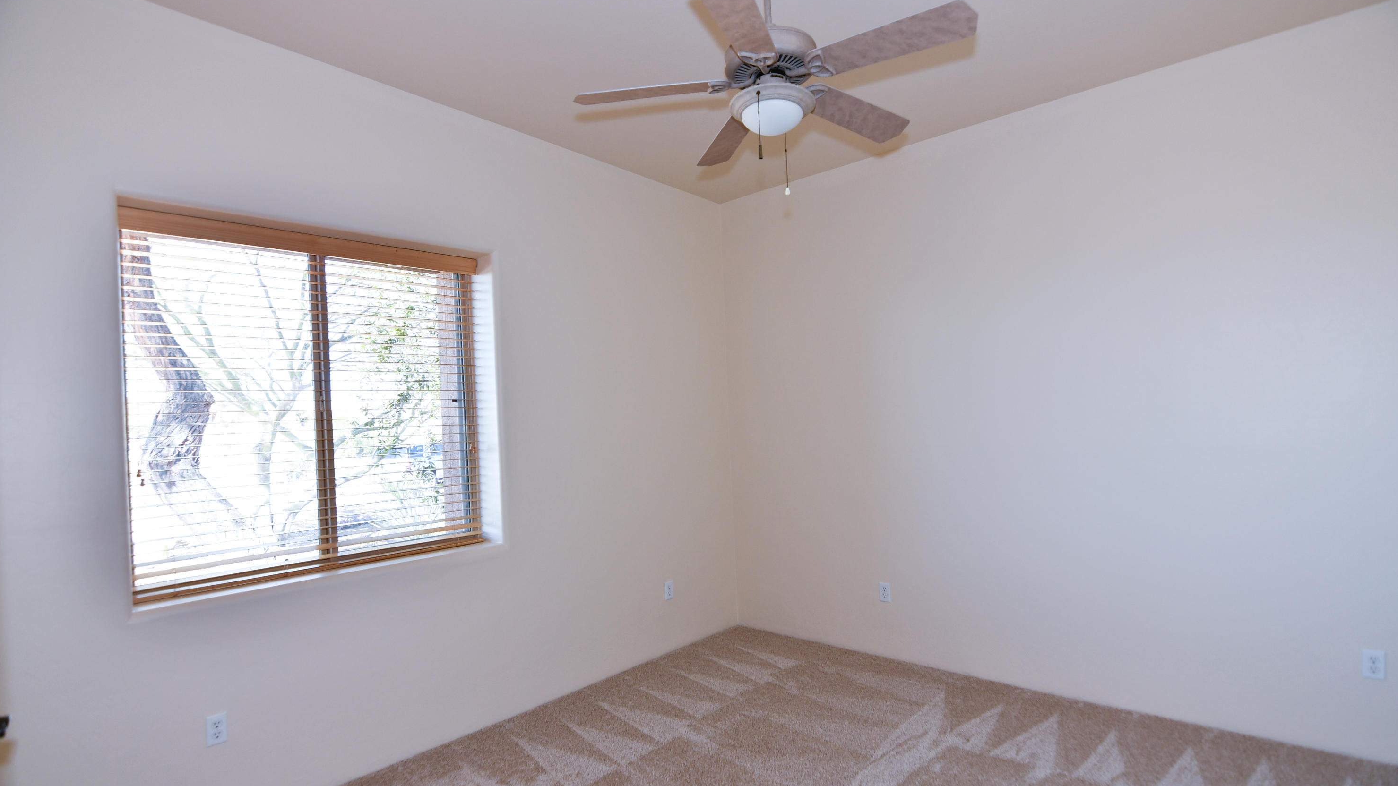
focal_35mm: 17
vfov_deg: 63.9
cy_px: 405
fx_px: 630
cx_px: 706
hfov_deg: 95.9
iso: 200
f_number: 4.5
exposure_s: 1/80
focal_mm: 11
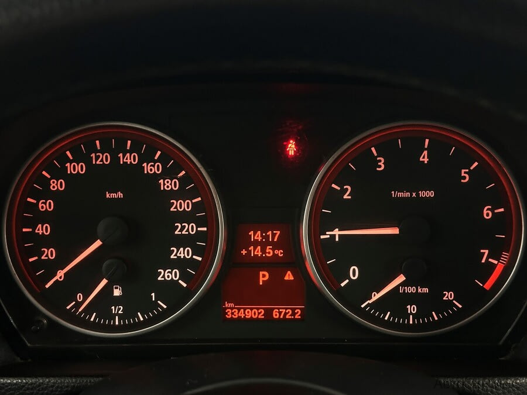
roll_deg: +0.2
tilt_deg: -20.4
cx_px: 264
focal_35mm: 48
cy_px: 198
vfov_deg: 30.3
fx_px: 731
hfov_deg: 39.7
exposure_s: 1/33
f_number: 1.78
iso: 250
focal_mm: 6.86
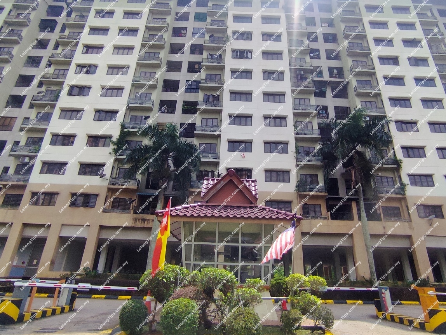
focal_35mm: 21
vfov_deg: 62.6
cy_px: 126
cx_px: 231
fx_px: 271
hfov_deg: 79.0
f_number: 2.2
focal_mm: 1.65
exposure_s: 1/3826
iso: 50
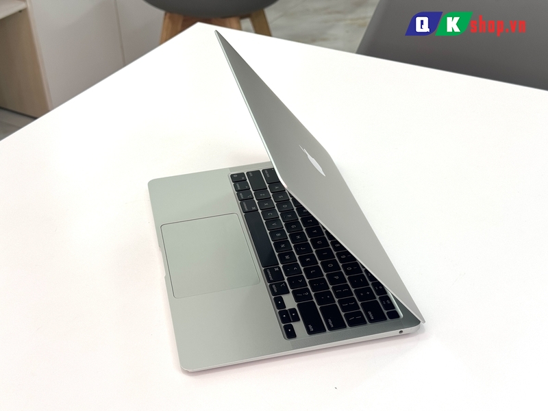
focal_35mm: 48
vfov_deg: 30.3
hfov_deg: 39.7
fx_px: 760
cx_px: 274
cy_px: 206
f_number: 1.78
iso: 64
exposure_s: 1/210
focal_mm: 6.76
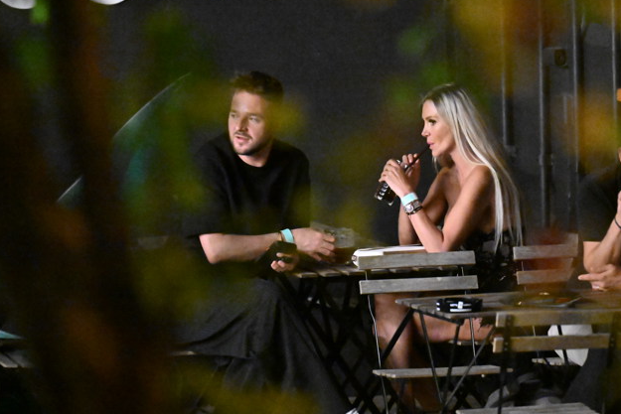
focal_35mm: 331
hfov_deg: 6.2
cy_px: 213
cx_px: 322
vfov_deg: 4.2
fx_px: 5711
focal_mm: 200
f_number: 2.8
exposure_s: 1/125
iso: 32000
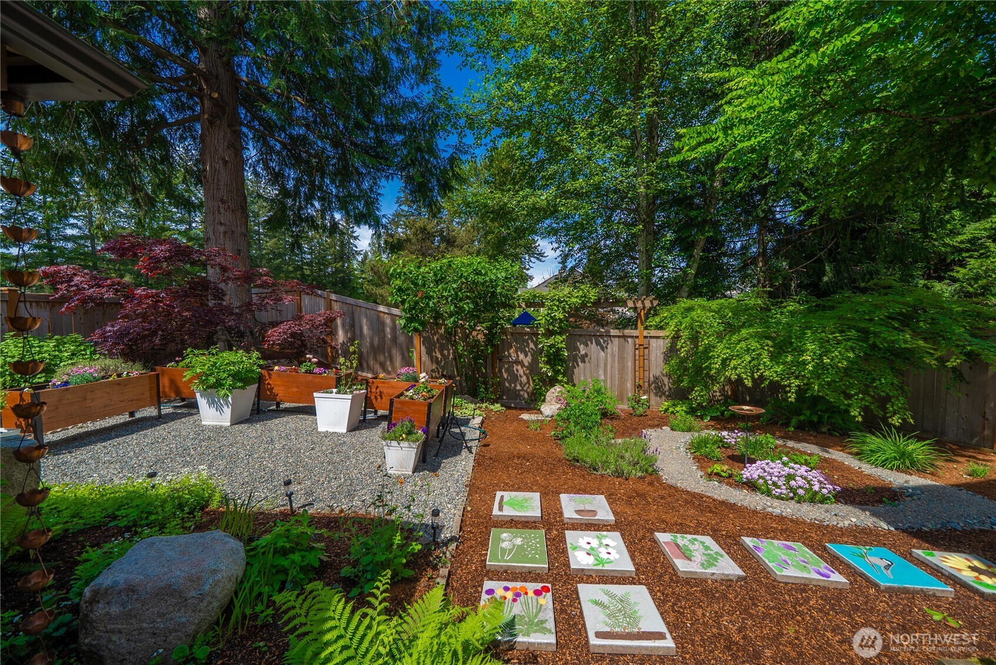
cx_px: 498
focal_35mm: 12
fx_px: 332
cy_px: 332
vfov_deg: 90.1
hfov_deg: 112.6
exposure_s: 1/100
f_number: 7.1
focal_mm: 12
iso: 80
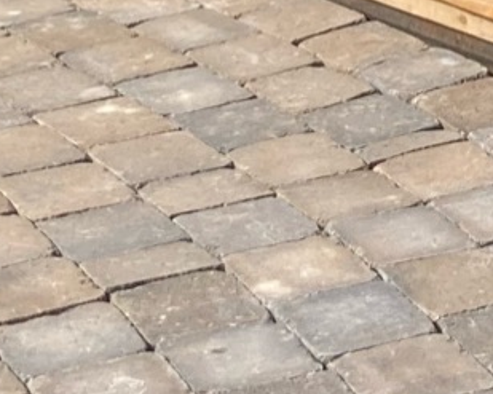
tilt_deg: -5.7
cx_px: 1100
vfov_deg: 7.9
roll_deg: -0.2
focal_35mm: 181
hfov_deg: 9.7
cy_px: -523
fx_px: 2640
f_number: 1.8
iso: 20
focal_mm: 3.99
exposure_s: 1/842
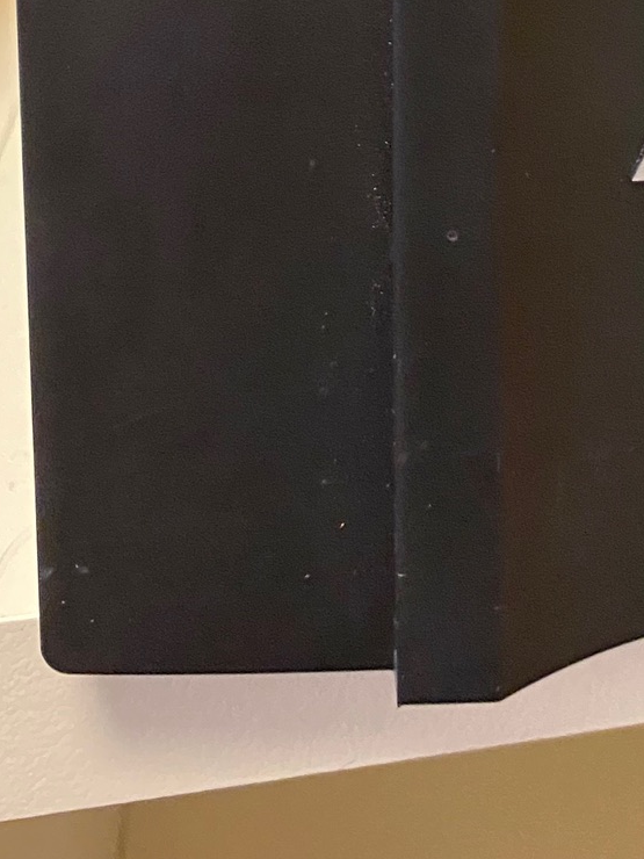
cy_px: -209
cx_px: 721
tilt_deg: -7.9
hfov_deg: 19.5
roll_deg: -0.5
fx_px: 1786
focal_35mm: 72
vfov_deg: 24.2
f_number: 1.8
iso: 500
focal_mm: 4.25
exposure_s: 1/25
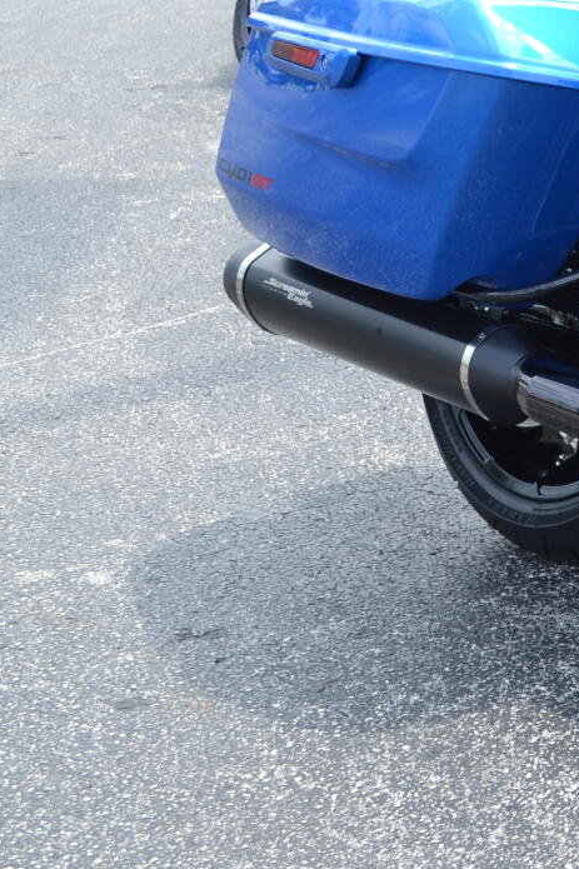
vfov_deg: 21.2
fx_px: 2293
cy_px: 183
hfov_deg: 12.4
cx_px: 1227
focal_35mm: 95
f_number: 5.6
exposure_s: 1/125
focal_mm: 22
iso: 100
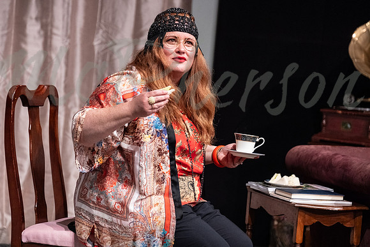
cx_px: 185
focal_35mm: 153
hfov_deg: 13.4
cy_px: 124
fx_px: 1573
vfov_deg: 9.0
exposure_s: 1/250
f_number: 3.2
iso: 2000
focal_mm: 102.2
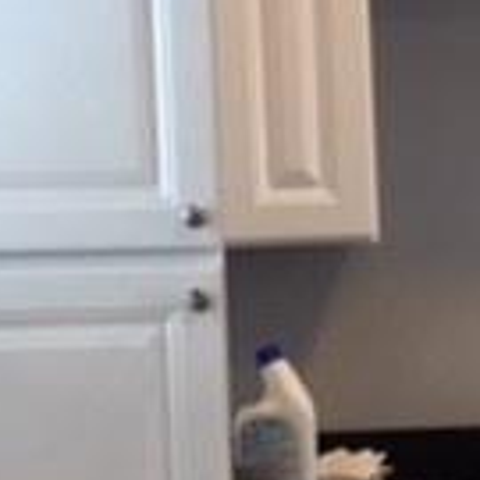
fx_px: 1992
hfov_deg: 13.5
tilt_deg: -6.6
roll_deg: +1.5
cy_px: 432
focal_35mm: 127
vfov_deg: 13.6
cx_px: 519
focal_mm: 4.15
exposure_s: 1/30
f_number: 2.2
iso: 32
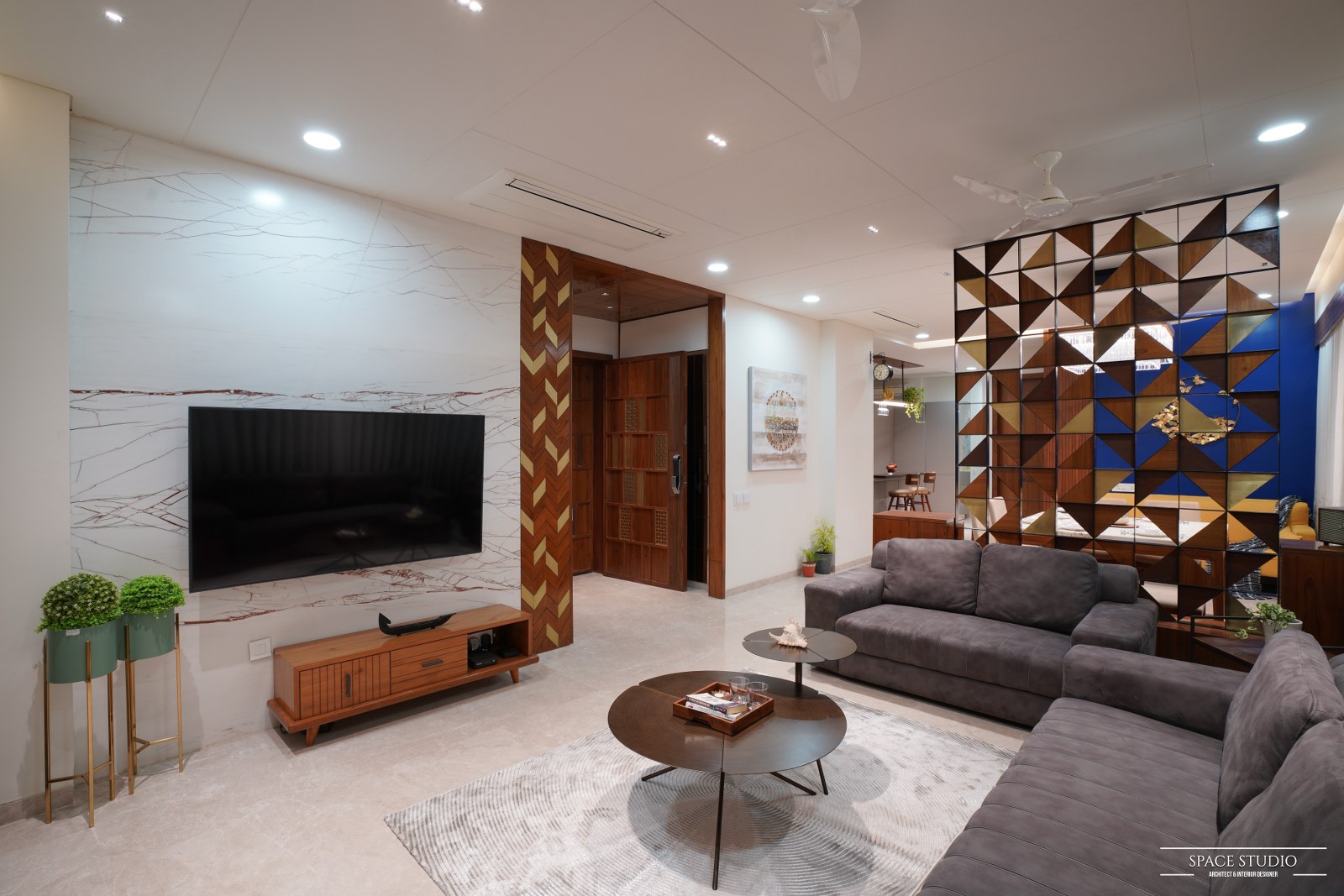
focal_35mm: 16
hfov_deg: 96.7
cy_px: 448
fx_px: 597
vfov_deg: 73.8
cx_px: 672
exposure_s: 1/2.5
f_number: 8
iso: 100
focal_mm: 16
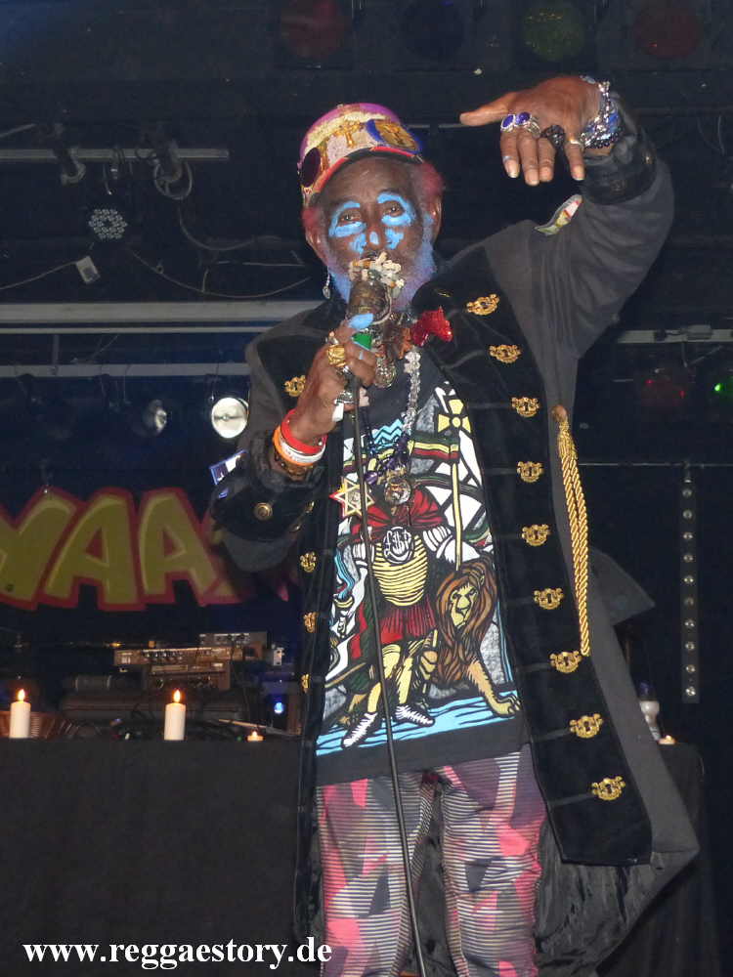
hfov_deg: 36.8
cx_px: 366
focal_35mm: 39
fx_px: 1101
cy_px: 488
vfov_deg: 47.9
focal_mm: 7
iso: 400
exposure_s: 1/60
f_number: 2.8
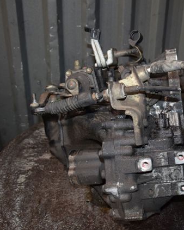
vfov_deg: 41.4
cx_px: 130
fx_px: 305
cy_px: 115
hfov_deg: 33.2
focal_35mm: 45
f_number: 5
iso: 800
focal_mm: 21
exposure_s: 1/60
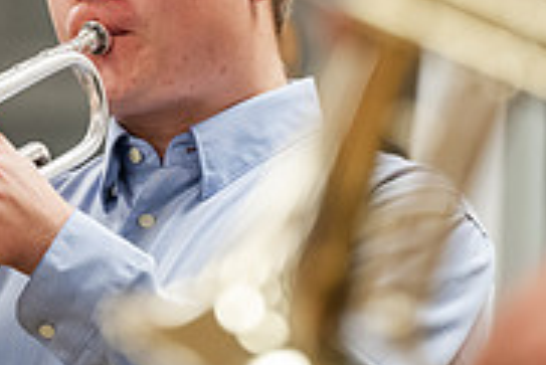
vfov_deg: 2.1
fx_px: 9729
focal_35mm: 641
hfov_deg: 3.2
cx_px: 229
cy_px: -8
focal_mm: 200
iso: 2000
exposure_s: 1/200
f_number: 2.8
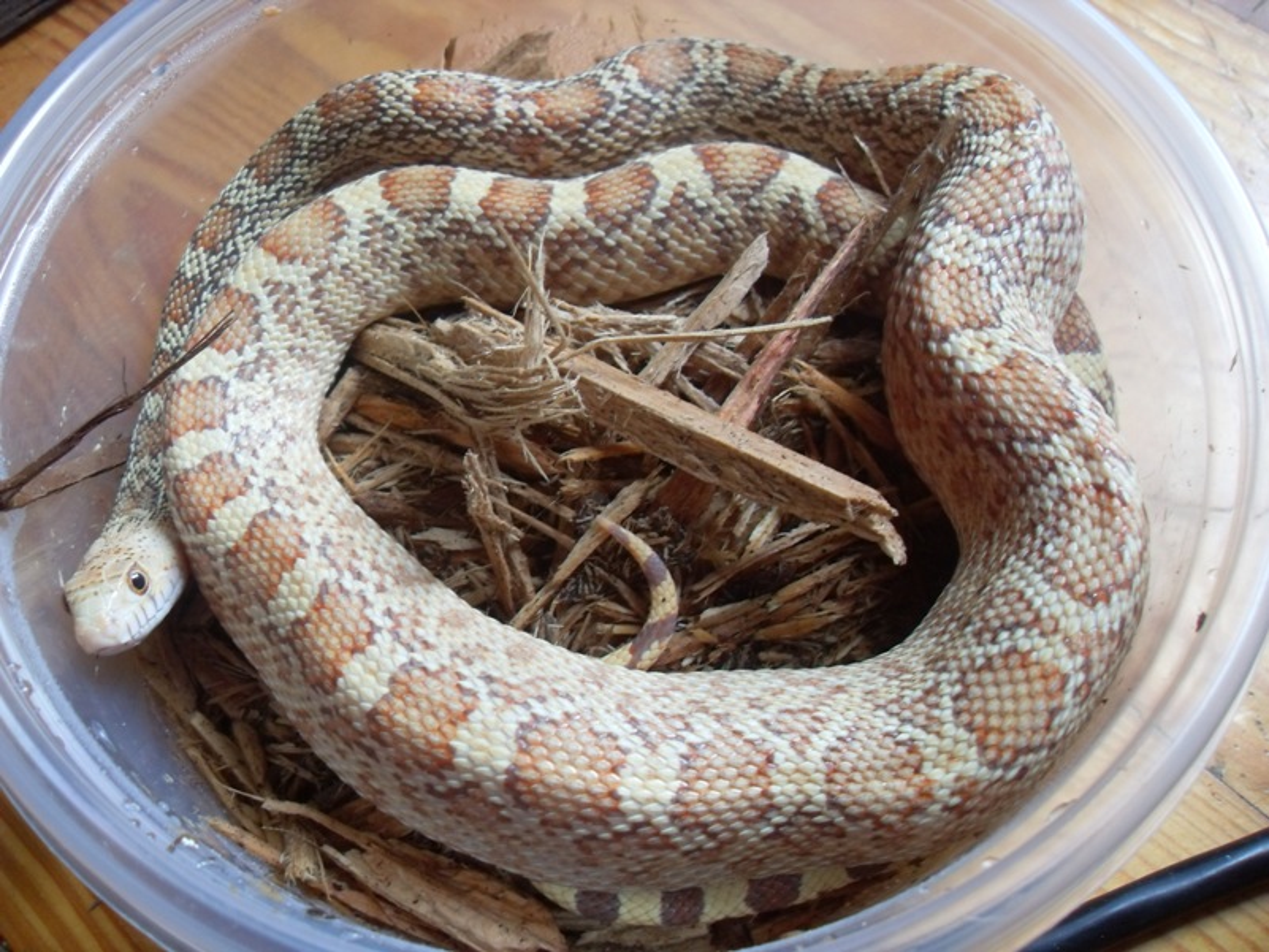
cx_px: 634
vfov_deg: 40.7
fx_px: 1283
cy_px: 476
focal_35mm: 35
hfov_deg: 52.6
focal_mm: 6.3
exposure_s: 1/20
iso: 200
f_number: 2.8
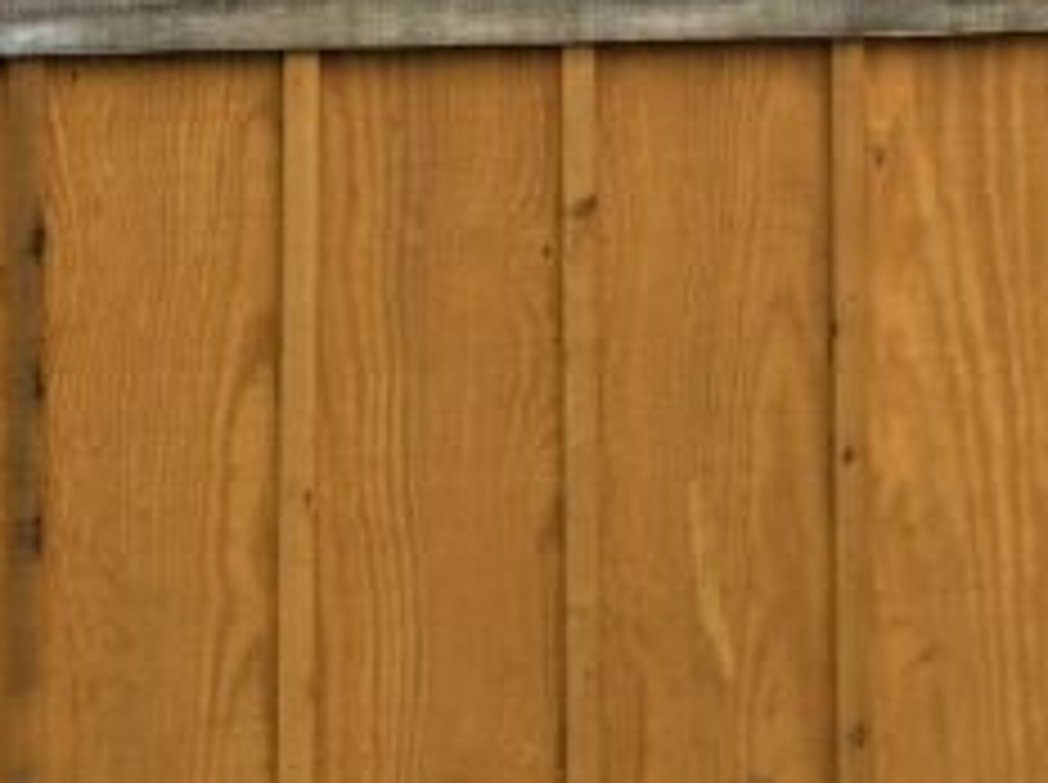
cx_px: 724
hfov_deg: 25.5
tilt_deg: -0.6
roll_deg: -1.5
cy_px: -146
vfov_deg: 18.4
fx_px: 2297
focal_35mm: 76
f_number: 2.2
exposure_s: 1/2198
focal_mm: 4.15
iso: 32
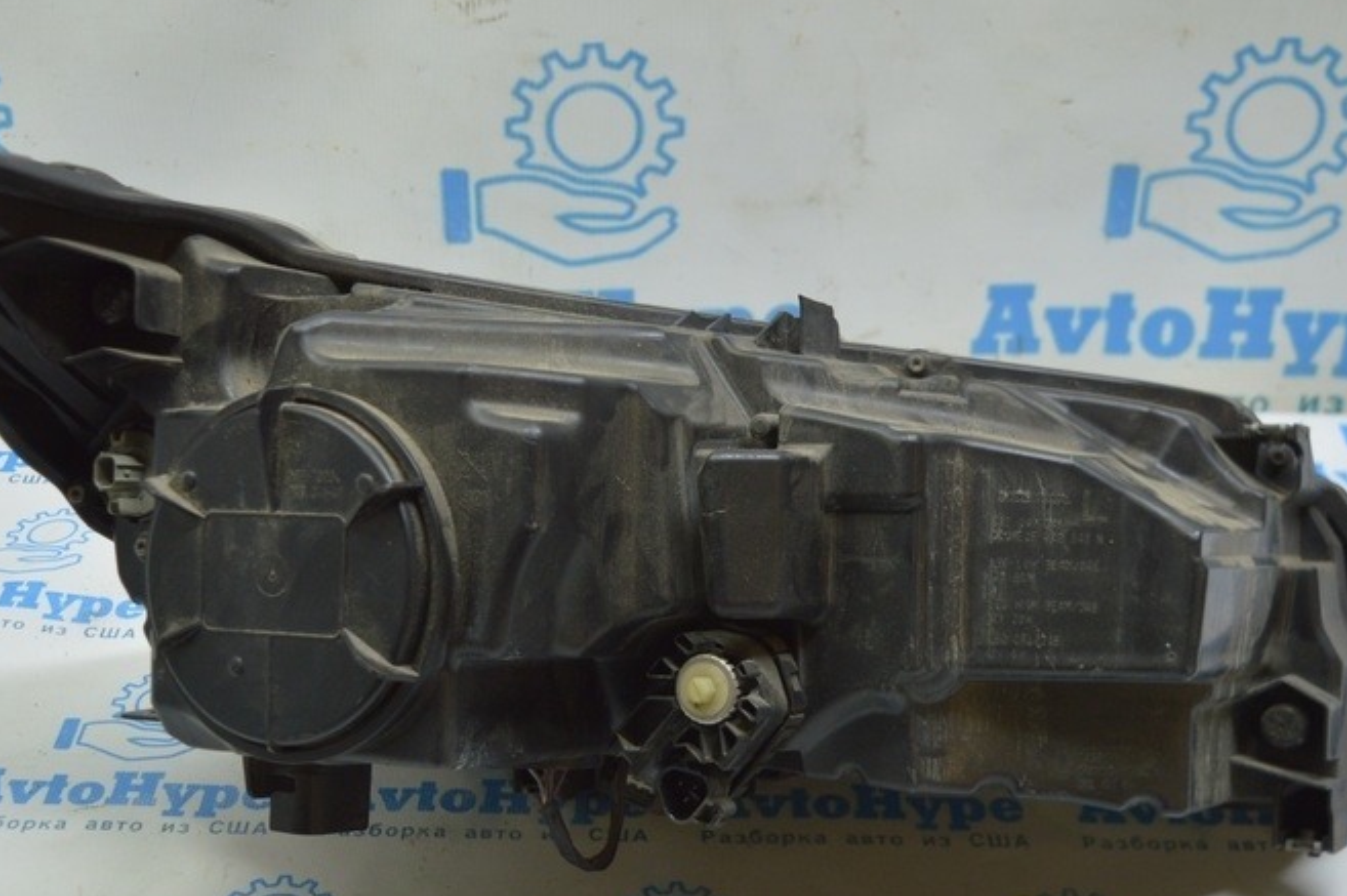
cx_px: 607
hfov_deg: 37.0
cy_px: 534
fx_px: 2011
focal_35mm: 54
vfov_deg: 25.1
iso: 400
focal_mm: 23
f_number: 3.8
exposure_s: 1/60
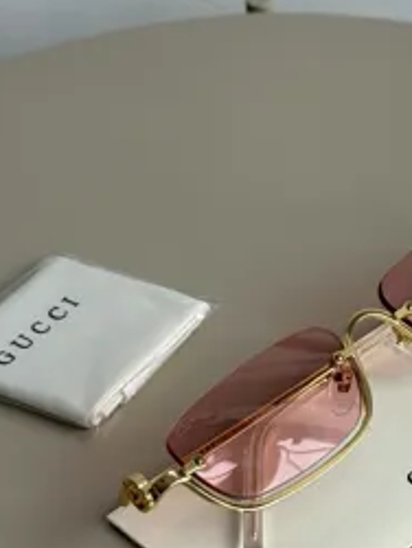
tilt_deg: -36.4
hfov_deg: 15.9
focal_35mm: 92
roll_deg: -1.3
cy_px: 278
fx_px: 1457
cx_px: 364
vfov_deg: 21.3
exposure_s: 1/437
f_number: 1.78
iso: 64
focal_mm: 6.76
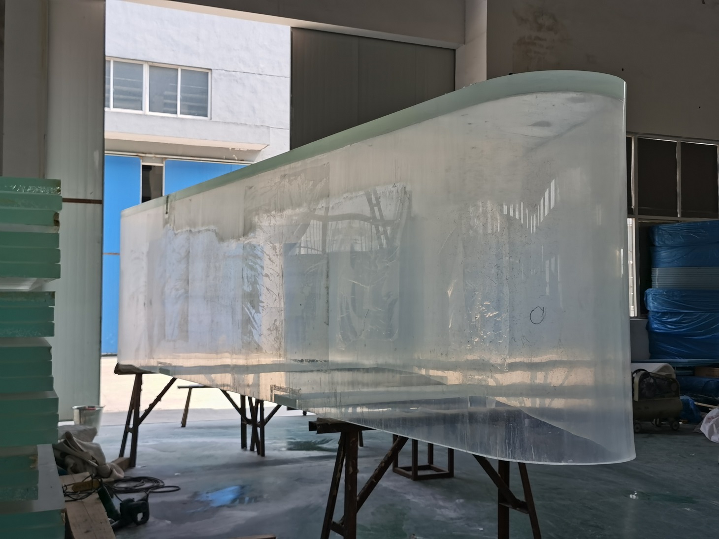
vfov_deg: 37.7
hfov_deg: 49.0
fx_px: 789
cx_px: 360
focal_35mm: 38
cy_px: 270
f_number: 1.6
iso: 50
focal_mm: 5.56
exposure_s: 1/858
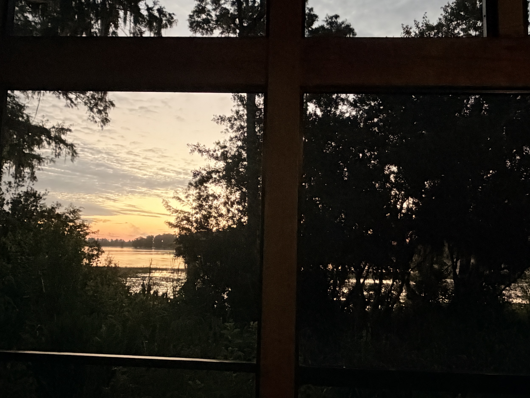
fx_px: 490
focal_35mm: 32
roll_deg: -1.5
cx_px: 270
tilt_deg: +7.2
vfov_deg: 44.2
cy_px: 193
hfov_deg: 56.8
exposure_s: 1/60
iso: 640
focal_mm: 2.22
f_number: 2.2
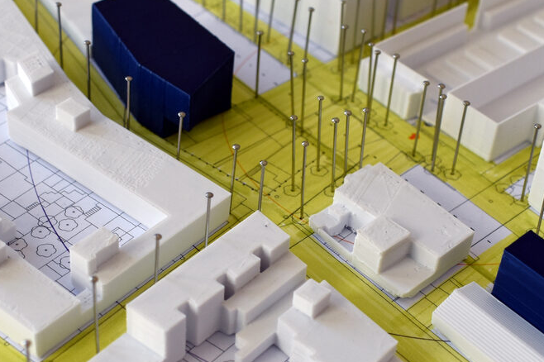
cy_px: 285
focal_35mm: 73
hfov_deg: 27.7
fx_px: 1103
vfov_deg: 18.5
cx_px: 241
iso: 220
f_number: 5.6
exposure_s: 1/250
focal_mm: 20
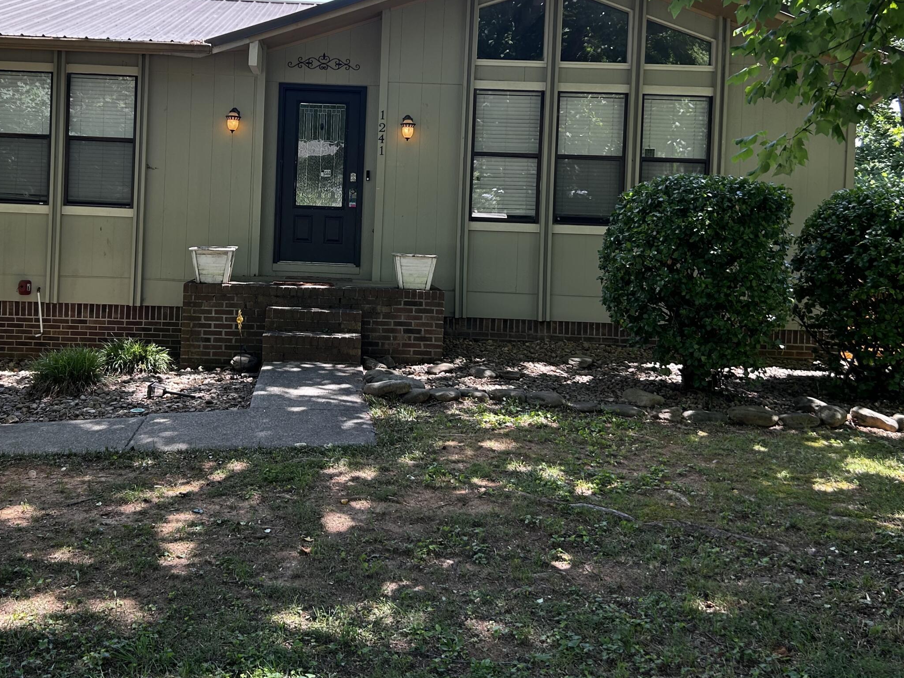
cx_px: 326
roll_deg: -2.1
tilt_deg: -0.6
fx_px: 992
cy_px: 246
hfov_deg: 48.4
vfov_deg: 37.4
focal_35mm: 38
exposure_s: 1/342
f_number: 1.5
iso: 50
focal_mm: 5.7
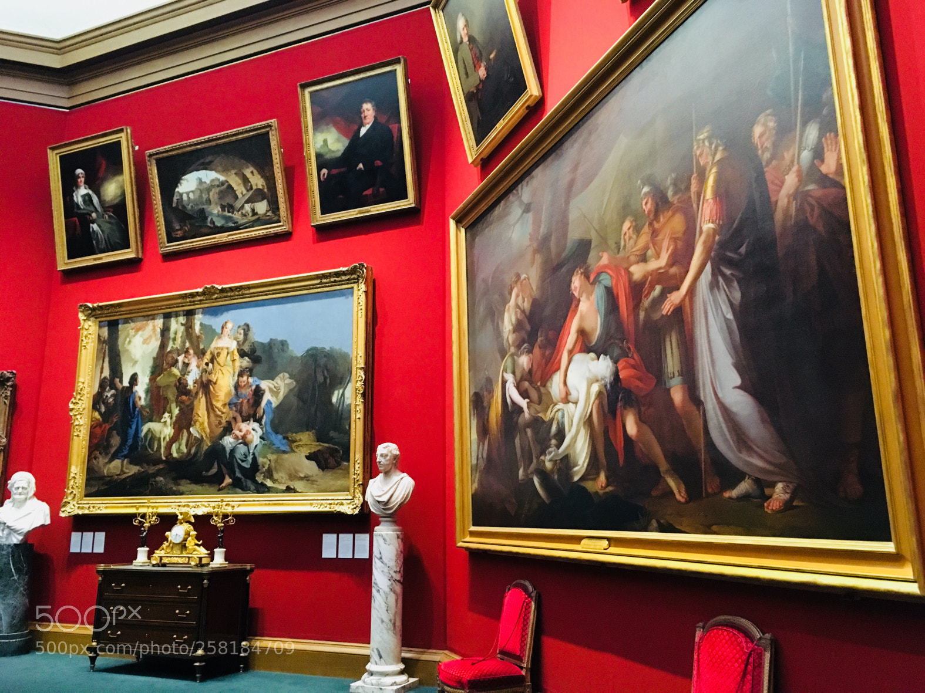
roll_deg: -0.7
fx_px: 775
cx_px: 462
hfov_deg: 61.7
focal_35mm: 29
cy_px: 346
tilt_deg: +12.7
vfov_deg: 48.2
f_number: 2.2
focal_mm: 4.15
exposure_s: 1/17
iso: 320
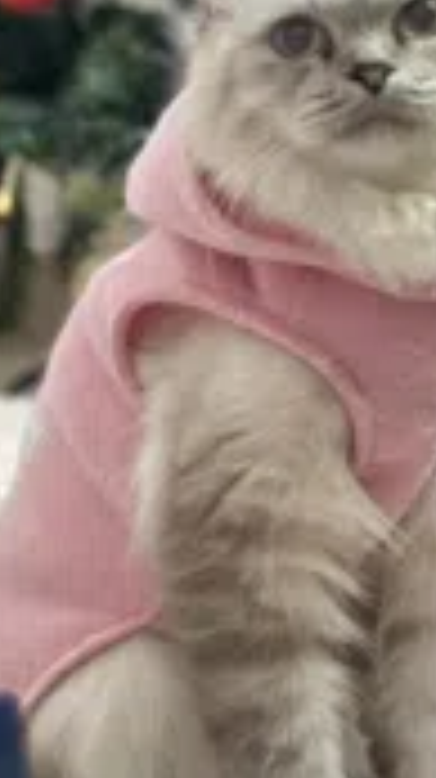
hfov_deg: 10.0
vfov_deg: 17.4
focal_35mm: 121
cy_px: 31
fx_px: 2493
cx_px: 153
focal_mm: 6.86
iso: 400
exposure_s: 1/40
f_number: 1.78
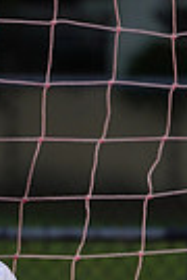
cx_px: -124
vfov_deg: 2.1
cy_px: 500
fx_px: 7550
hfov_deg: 1.4
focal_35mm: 969
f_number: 5.6
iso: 320
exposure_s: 1/250
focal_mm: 226
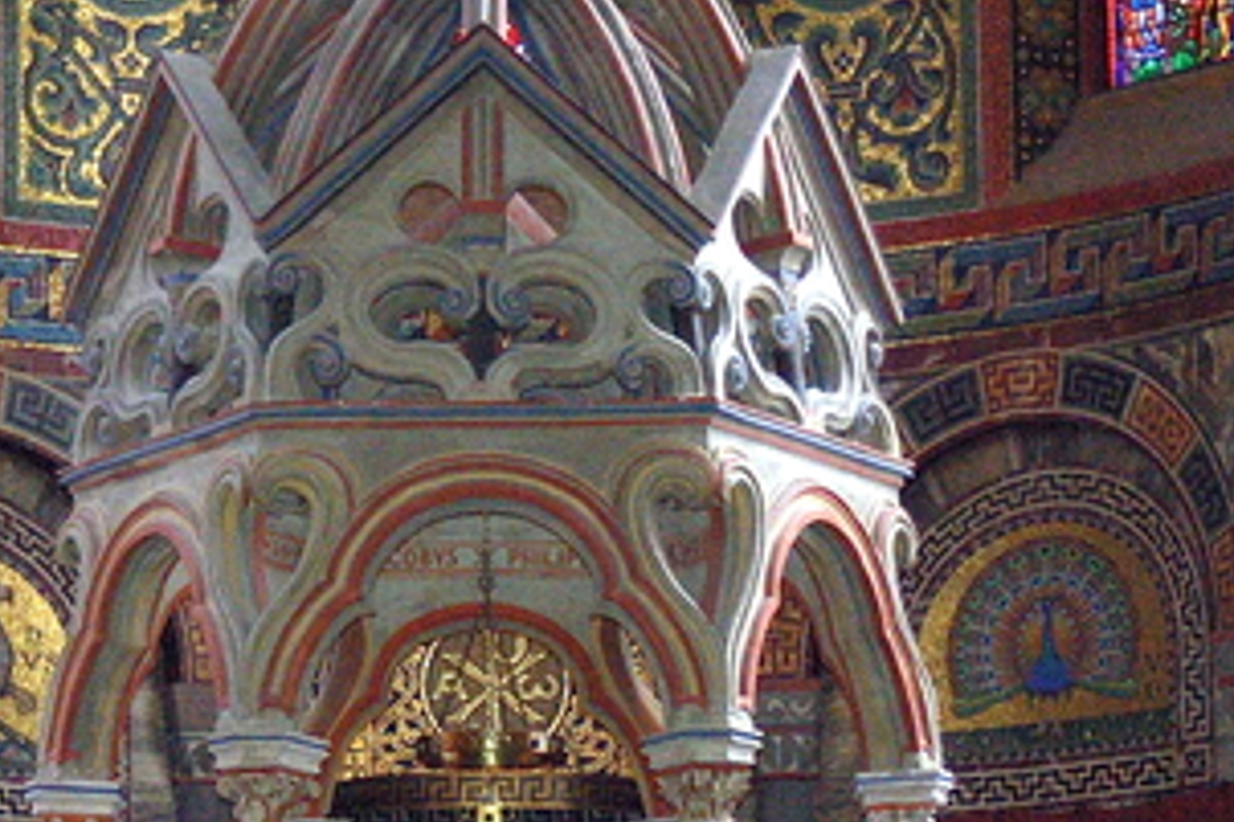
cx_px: 519
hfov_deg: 11.5
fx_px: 6132
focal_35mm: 179
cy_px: 685
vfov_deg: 7.6
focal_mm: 60
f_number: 4.5
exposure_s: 1/60
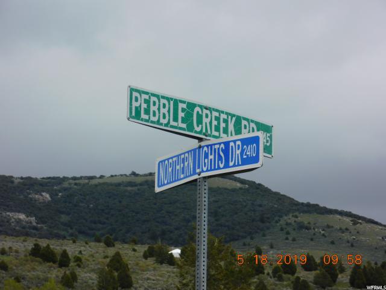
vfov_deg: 8.1
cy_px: 145
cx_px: 193
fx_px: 2052
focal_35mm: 184
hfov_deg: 10.7
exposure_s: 1/640
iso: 125
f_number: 5.4
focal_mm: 32.7
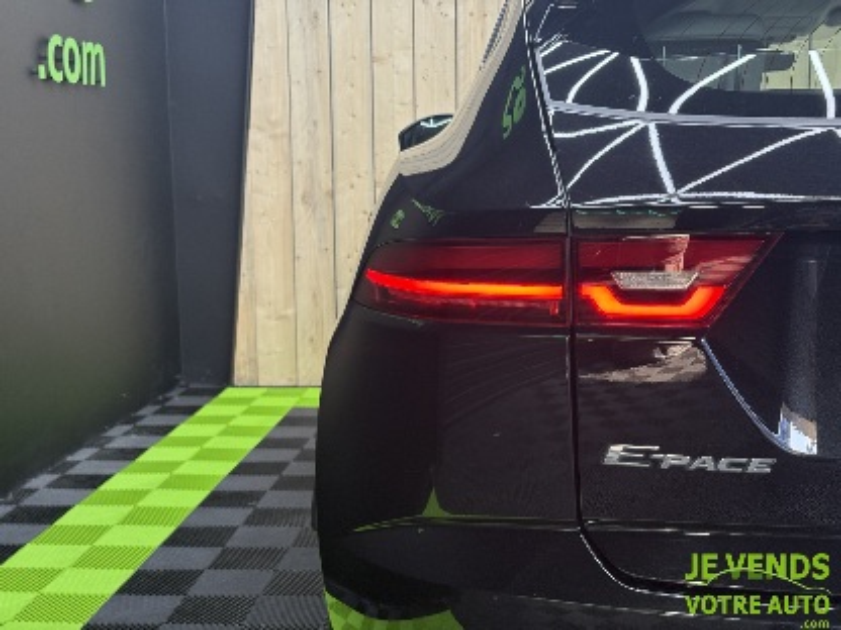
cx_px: 420
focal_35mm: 52
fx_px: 1263
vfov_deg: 28.0
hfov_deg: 36.8
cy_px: 315
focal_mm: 5.96
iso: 50
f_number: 1.6
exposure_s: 1/50
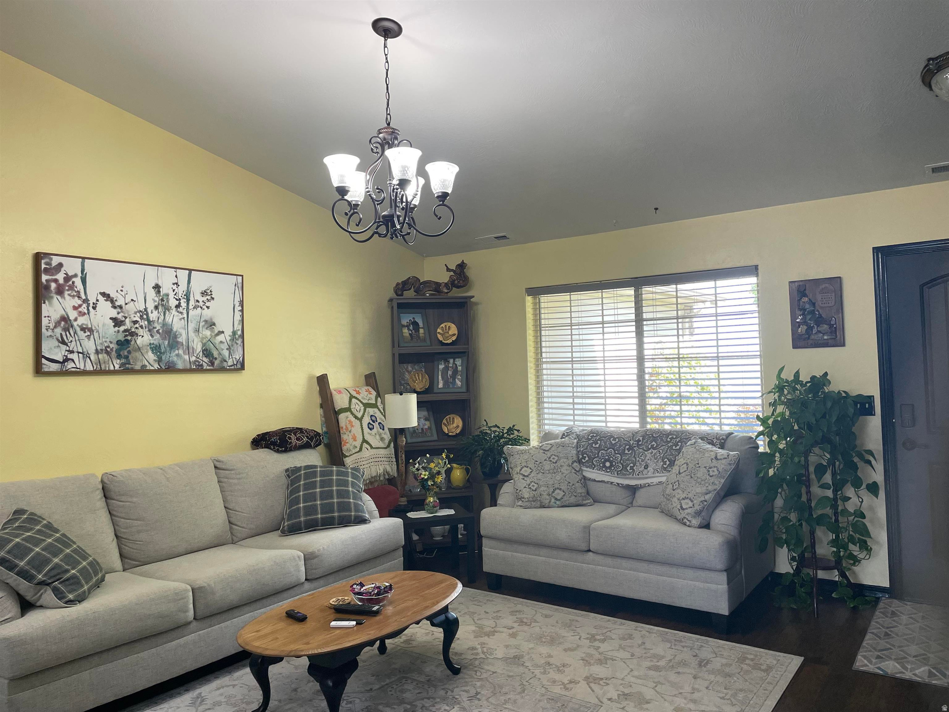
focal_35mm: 26
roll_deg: +2.5
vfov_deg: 53.1
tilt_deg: +3.2
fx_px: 713
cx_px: 474
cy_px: 356
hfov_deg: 67.3
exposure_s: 1/120
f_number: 1.6
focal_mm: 4.2
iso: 125
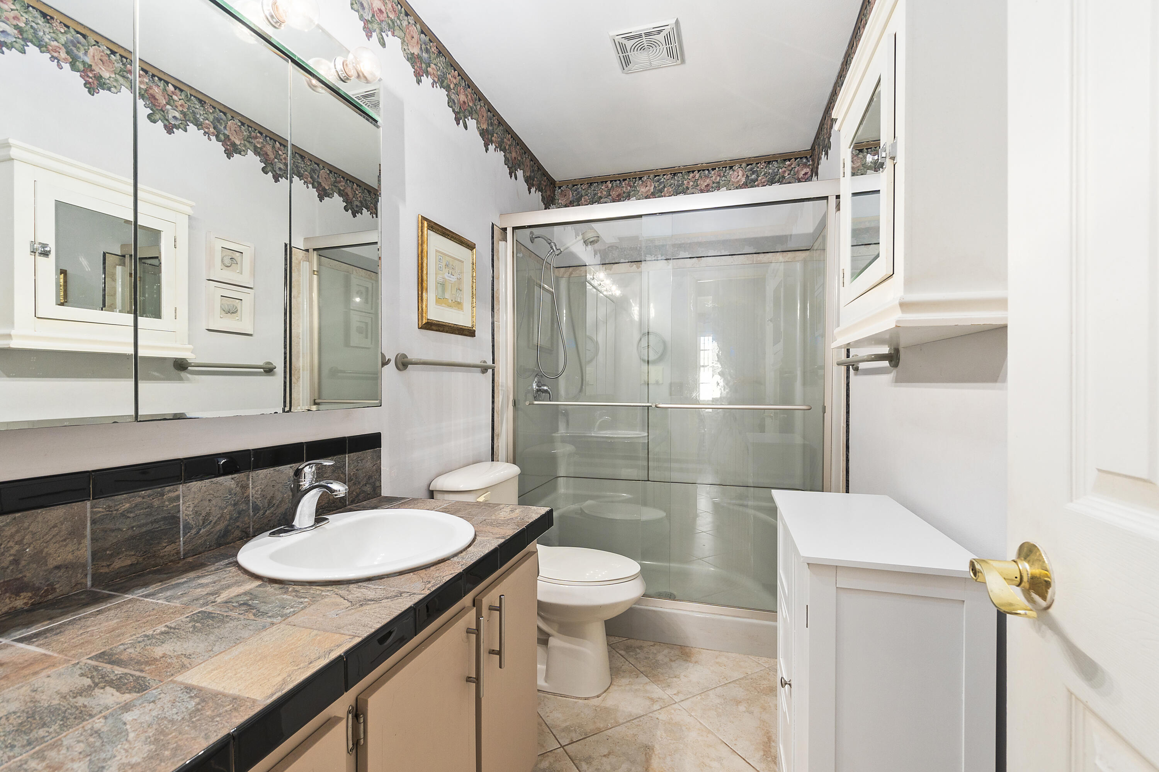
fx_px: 483
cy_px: 386
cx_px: 580
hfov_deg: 100.4
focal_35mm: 15
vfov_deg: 77.3
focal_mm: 10
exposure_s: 1/2.5
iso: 320
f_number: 8
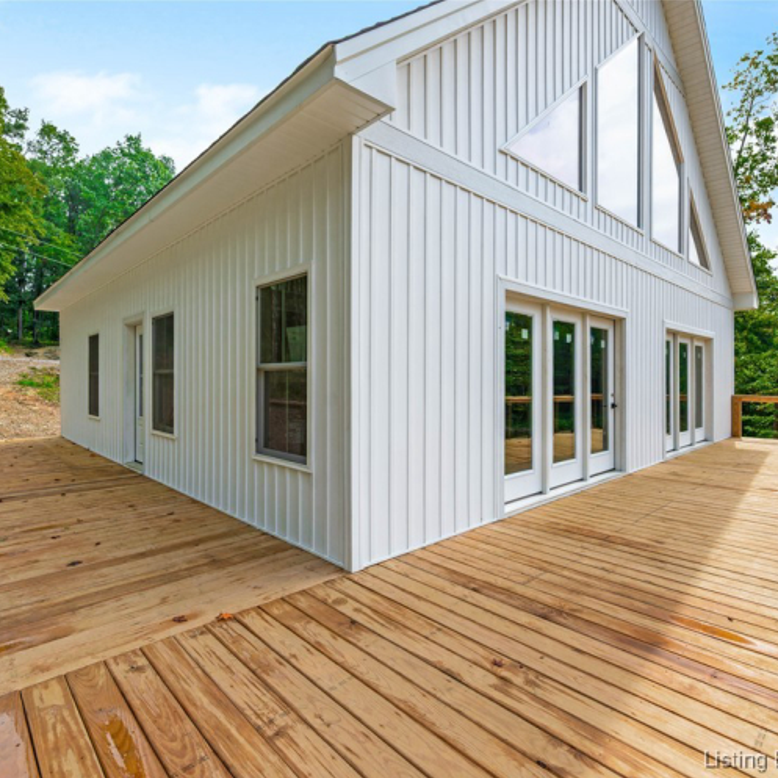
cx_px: 407
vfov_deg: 80.7
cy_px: 390
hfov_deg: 80.7
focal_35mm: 18
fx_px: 458
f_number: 6.3
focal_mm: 14
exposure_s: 1/320
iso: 200
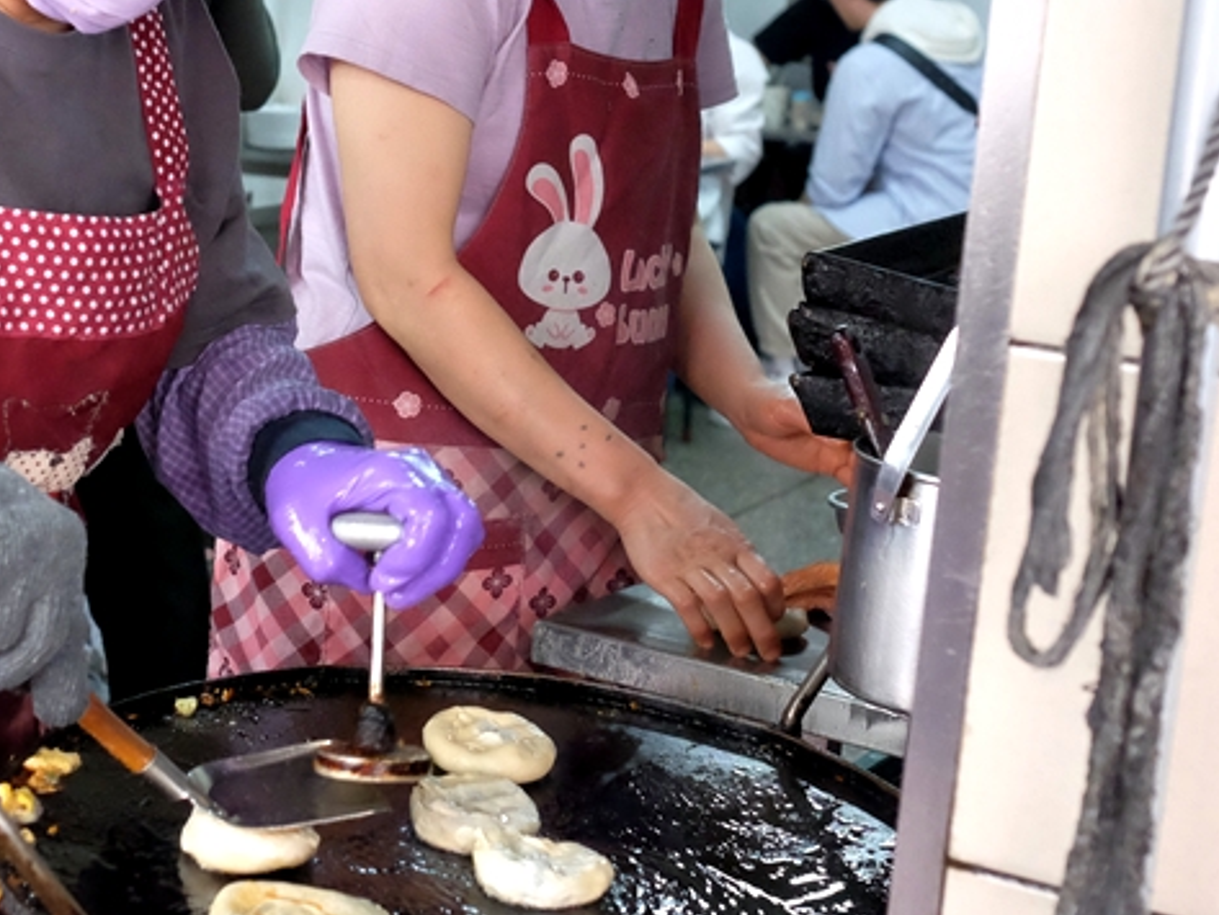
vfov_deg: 22.9
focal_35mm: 64
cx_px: 245
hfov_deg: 29.6
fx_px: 2254
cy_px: 369
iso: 4000
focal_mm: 23
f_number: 3.6
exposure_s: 1/170
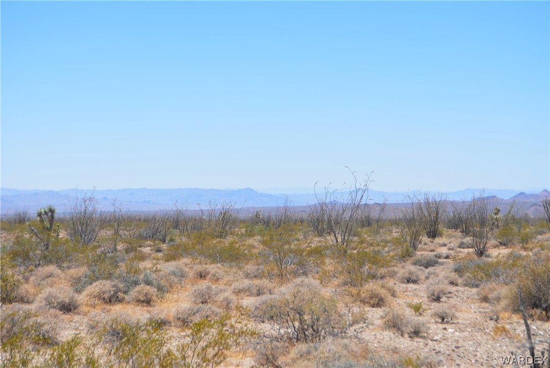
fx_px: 1192
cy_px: 184
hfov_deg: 26.0
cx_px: 275
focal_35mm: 78
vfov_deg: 17.5
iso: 100
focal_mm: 52
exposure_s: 1/200
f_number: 8
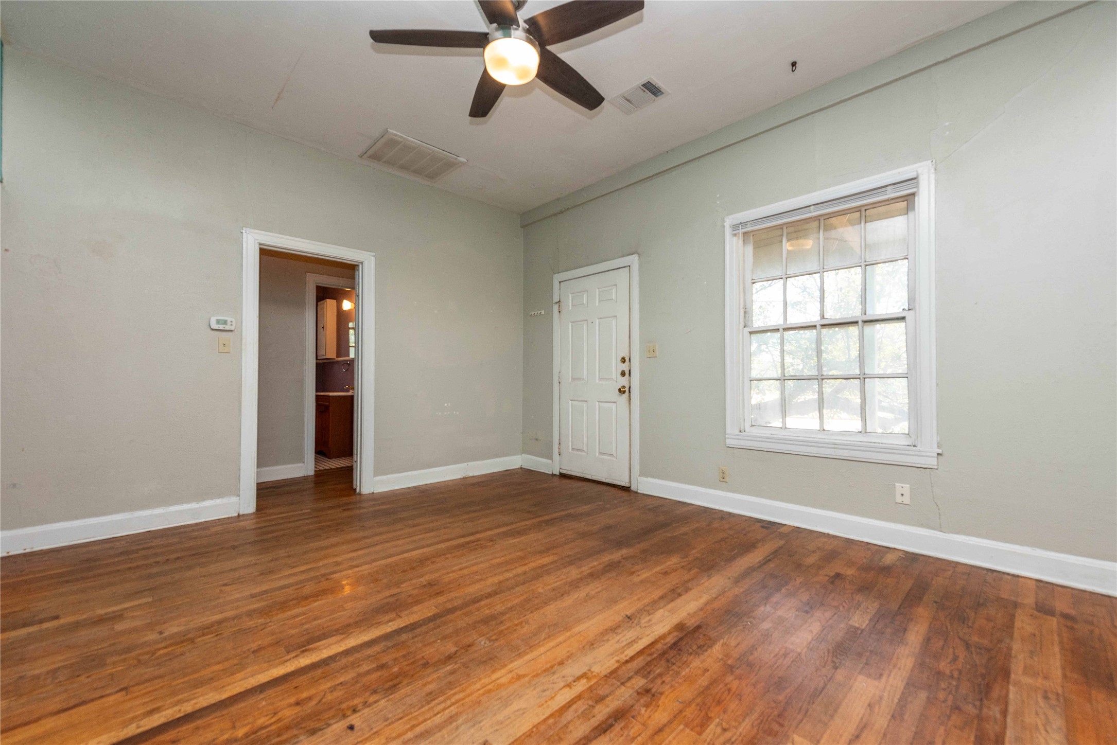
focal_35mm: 14
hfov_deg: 104.2
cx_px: 558
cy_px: 372
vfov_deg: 81.2
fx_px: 434
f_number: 5.6
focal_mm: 14
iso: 640
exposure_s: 1/125
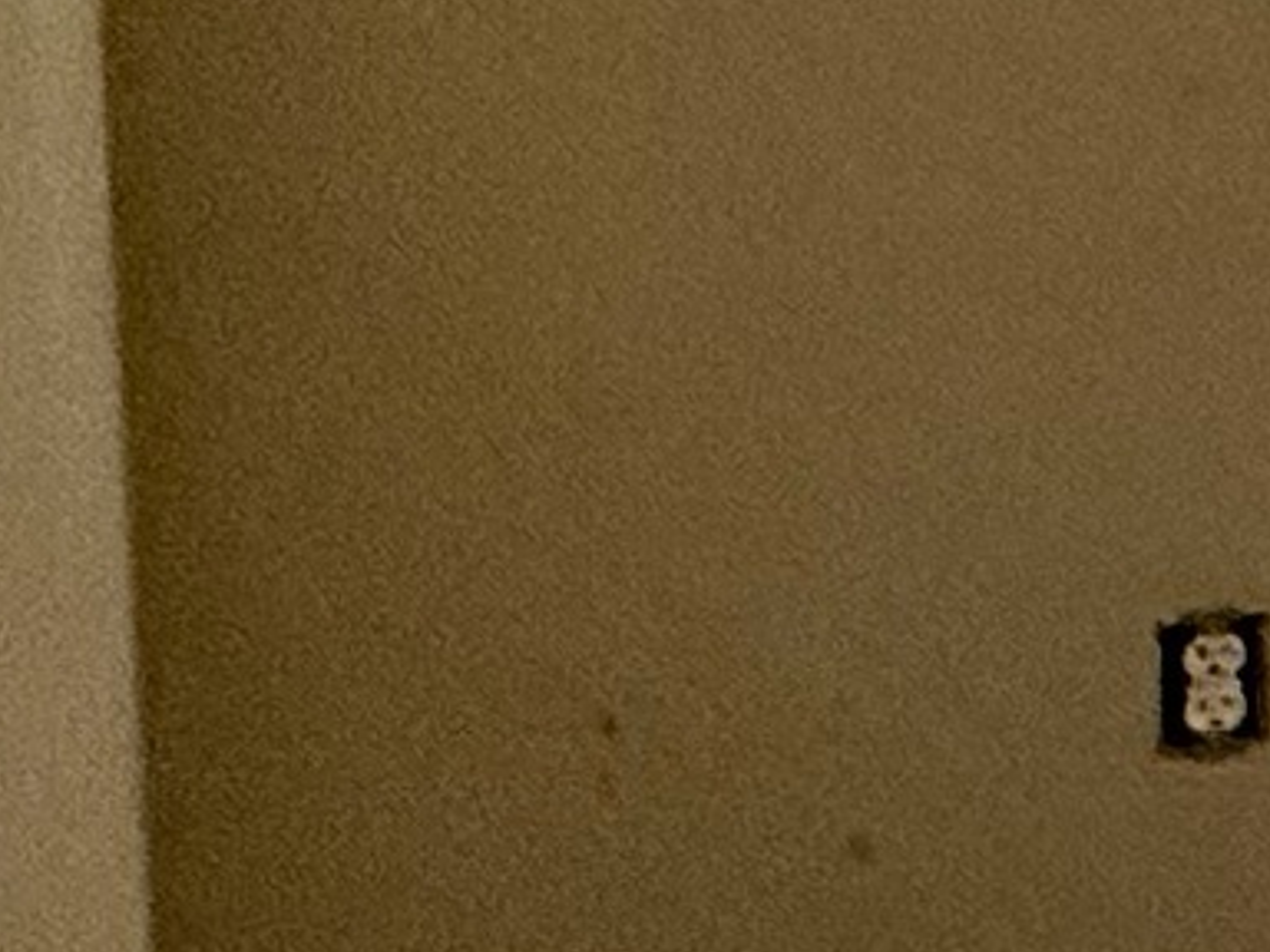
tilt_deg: -5.5
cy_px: -126
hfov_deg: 9.2
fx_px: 4109
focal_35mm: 112
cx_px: 4610
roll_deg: -3.5
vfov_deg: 13.0
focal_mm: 2.22
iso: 320
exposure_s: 1/60
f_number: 2.2
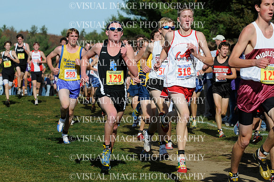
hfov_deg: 12.5
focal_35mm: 165
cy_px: 91
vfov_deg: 8.3
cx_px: 137
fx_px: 1254
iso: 200
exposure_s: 1/1000
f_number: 5.6
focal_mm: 110
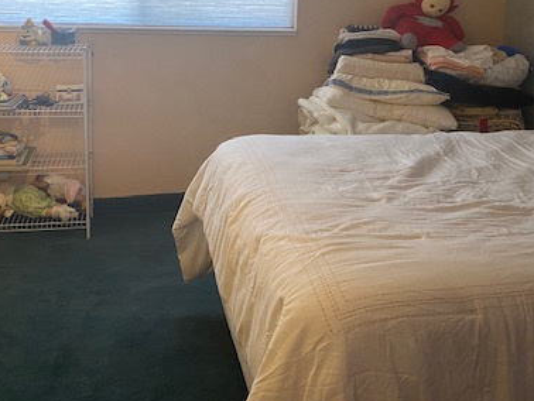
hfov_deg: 42.9
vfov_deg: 32.1
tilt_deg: -9.0
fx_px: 679
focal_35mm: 44
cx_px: 287
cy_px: 82
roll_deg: -2.1
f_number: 1.8
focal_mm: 4.25
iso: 160
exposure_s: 1/60
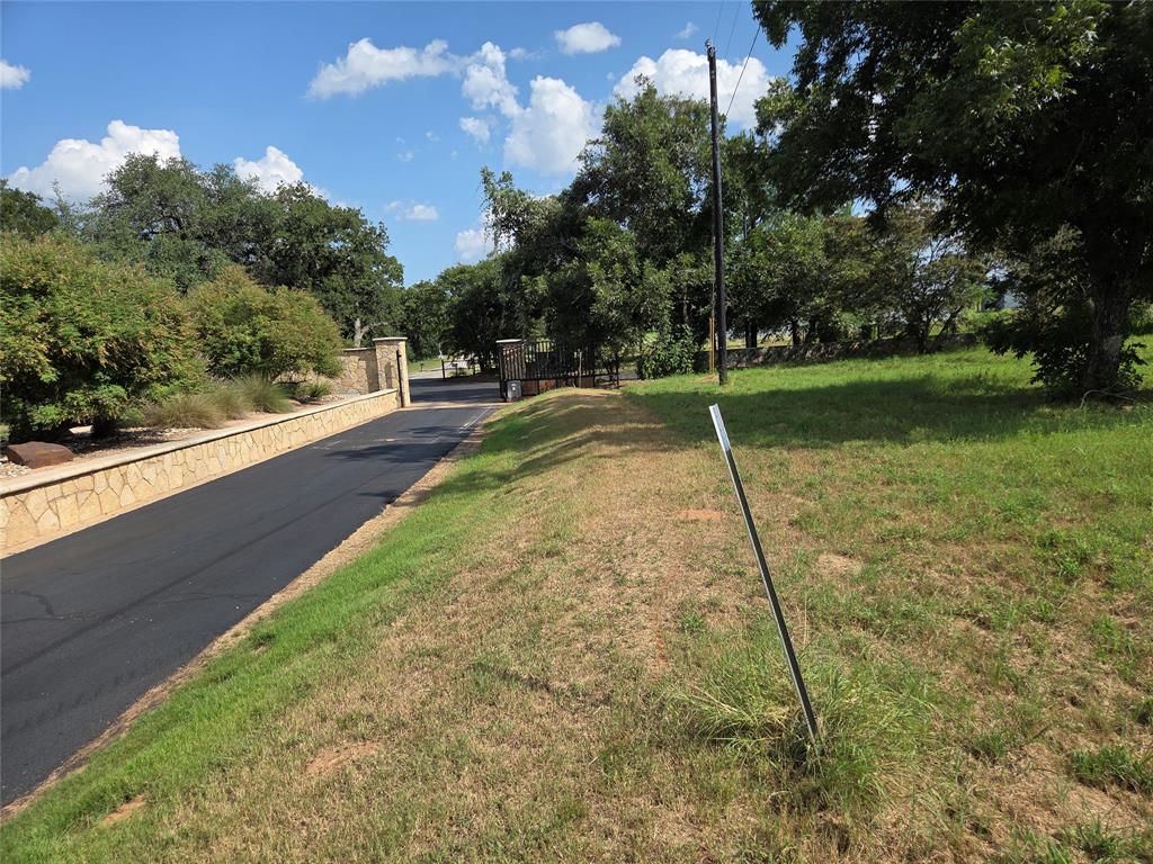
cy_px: 432
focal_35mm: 23
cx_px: 576
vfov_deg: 58.9
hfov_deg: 73.9
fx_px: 766
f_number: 1.8
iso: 80
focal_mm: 5.4
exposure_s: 1/4771
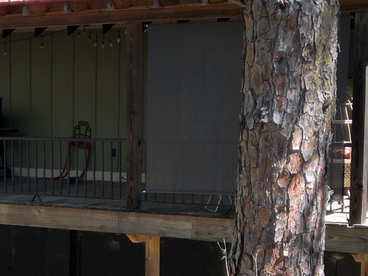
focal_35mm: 106
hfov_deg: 17.9
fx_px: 1127
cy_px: 250
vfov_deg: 13.8
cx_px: -39
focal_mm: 6.72
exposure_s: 1/500
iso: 100
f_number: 1.7
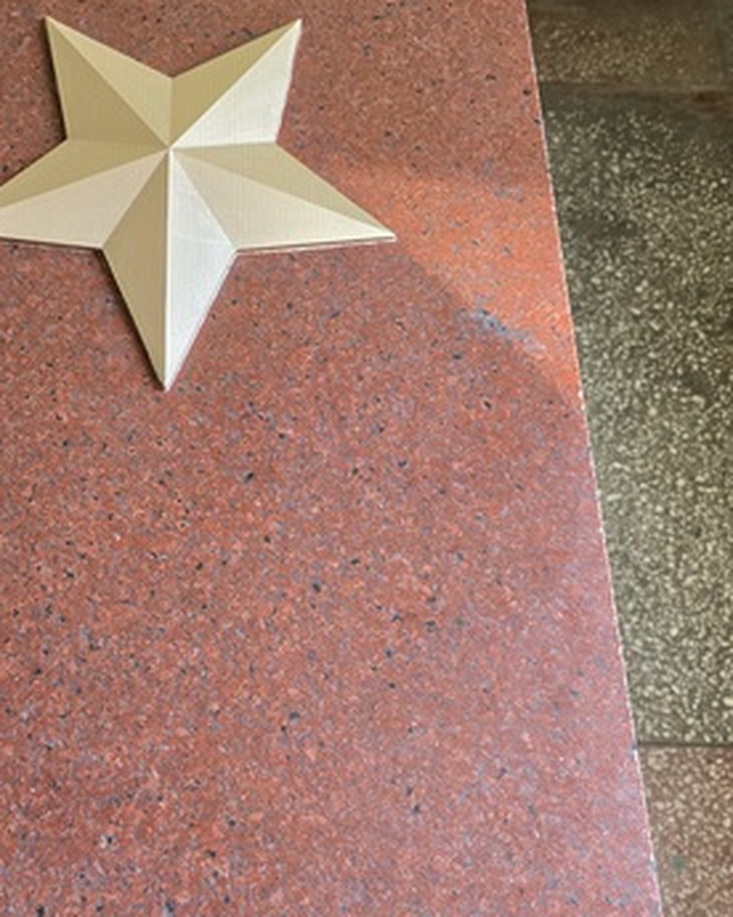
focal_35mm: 39
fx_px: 1058
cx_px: 178
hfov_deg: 37.2
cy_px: 473
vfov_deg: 46.8
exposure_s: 1/180
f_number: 1.7
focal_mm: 6.3
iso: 125
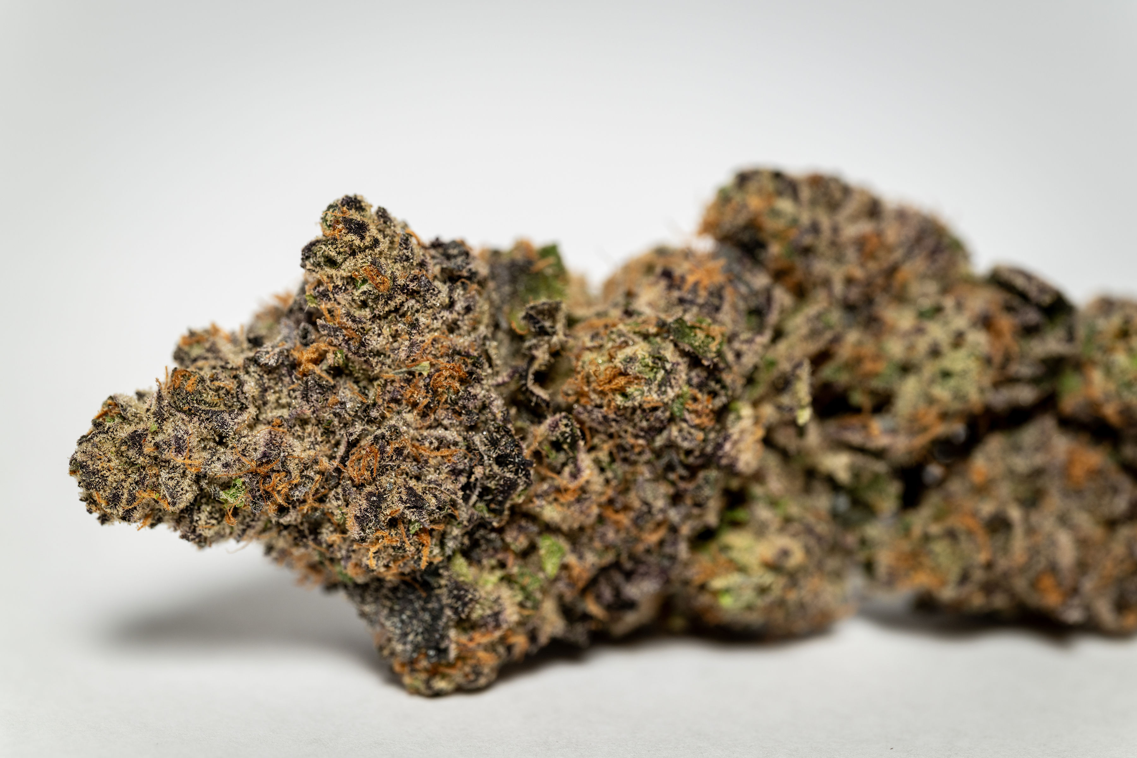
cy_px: 379
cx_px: 568
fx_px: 3316
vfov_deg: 13.0
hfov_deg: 19.5
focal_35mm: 105
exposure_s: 1/200
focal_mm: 105
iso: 200
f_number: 8
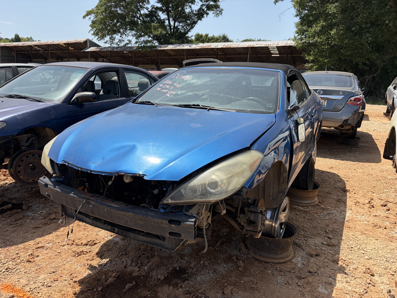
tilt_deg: -11.8
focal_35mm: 26
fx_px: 298
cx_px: 198
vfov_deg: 53.1
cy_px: 149
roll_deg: +0.4
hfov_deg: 67.3
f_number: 1.6
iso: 64
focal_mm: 5.96
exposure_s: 1/3831
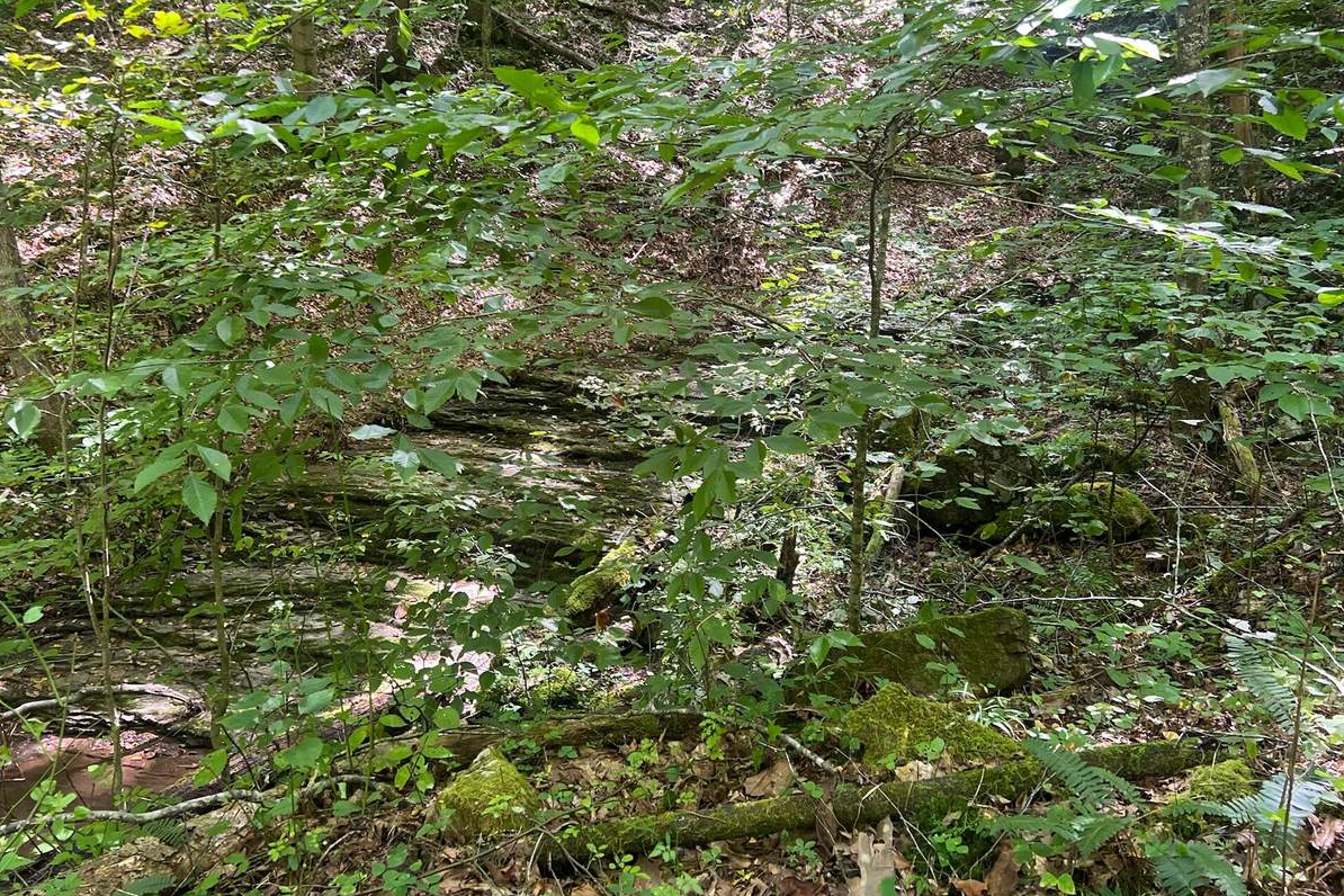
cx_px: 642
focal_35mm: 29
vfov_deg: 44.8
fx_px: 1083
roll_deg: -1.1
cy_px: 376
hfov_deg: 63.6
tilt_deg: -4.1
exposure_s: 1/121
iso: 125
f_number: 1.5
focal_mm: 5.7
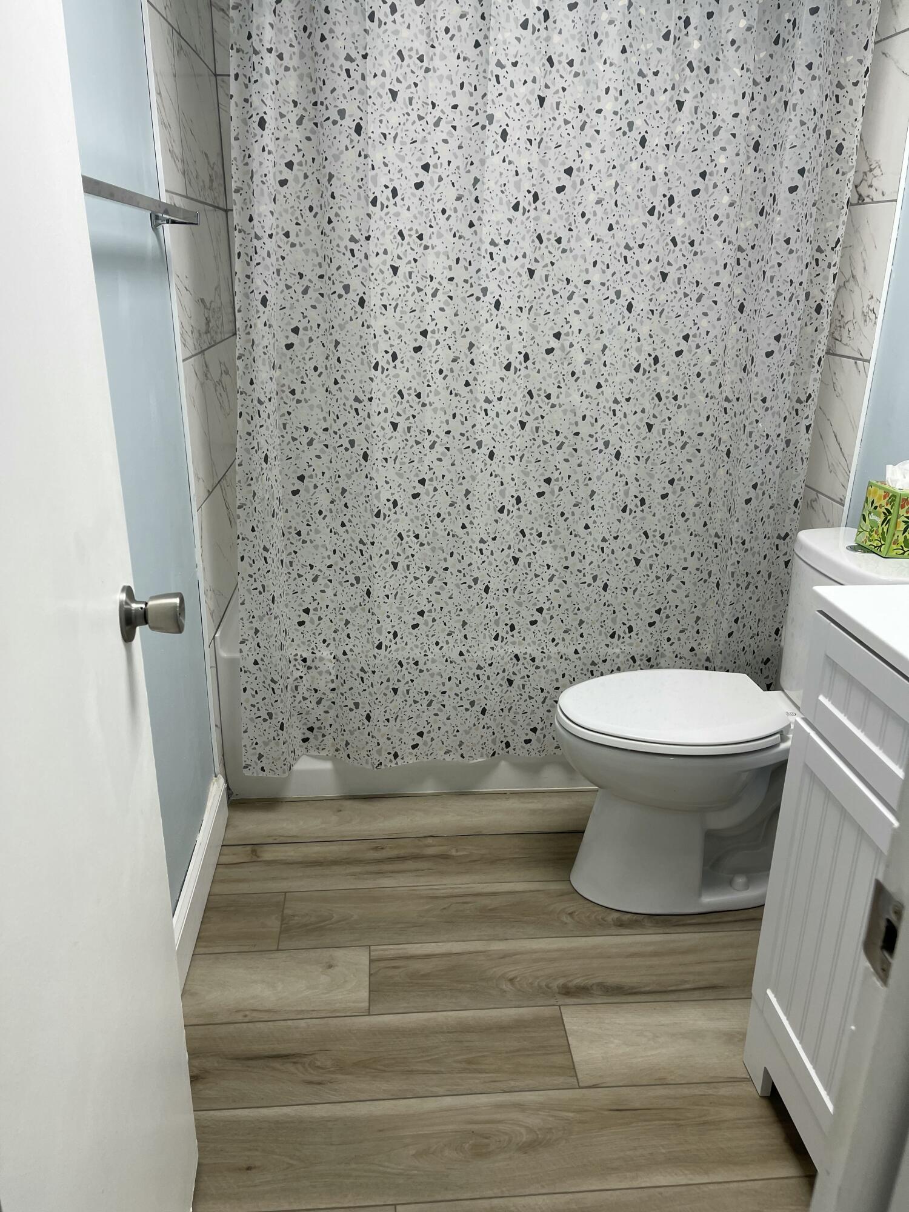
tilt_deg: -20.0
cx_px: 454
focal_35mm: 25
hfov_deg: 54.9
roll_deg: +0.2
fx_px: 875
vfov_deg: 69.4
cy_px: 606
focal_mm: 5.1
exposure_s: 1/120
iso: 64
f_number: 1.6
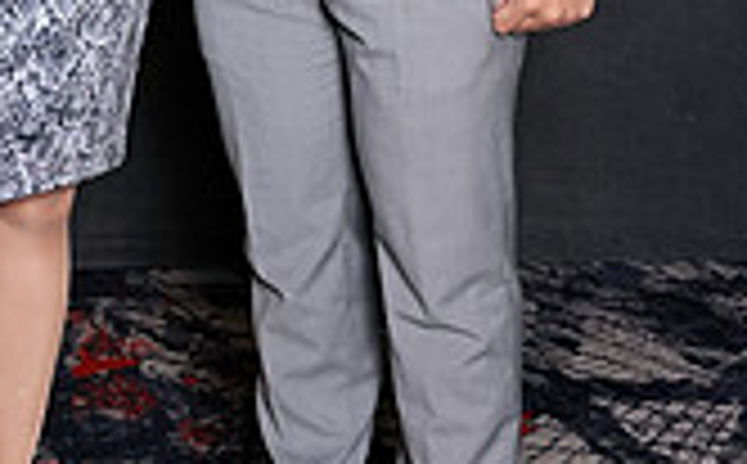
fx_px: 2702
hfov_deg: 15.7
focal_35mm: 133
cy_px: -414
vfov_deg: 9.3
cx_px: 189
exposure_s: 1/125
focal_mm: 32
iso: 640
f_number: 8
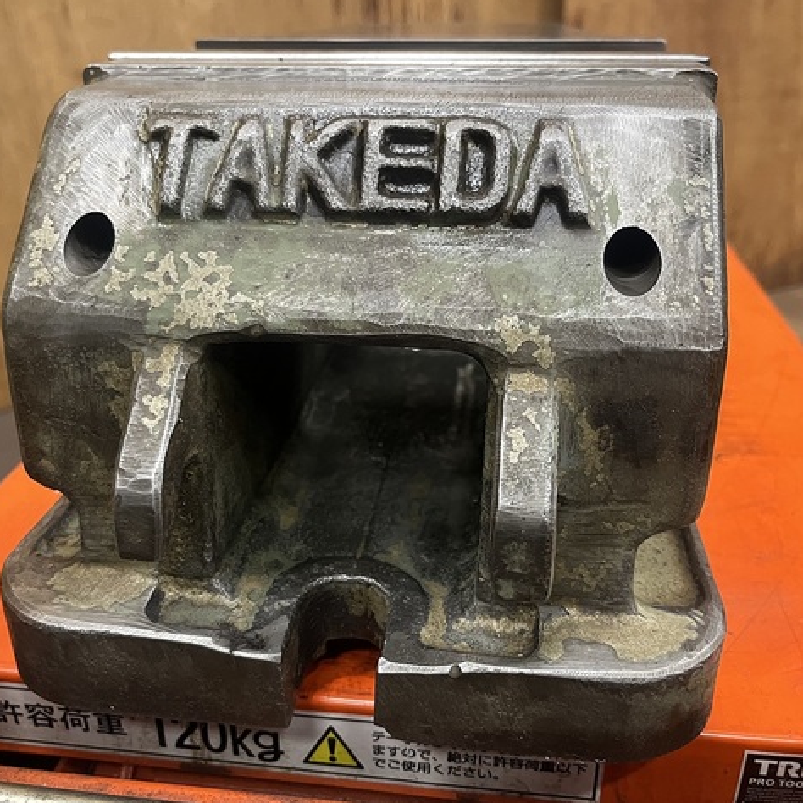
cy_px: 398
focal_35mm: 31
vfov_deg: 52.5
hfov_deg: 52.5
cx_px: 398
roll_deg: +0.6
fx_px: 814
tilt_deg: -26.7
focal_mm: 5.1
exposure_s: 1/60
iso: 400
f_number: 1.6
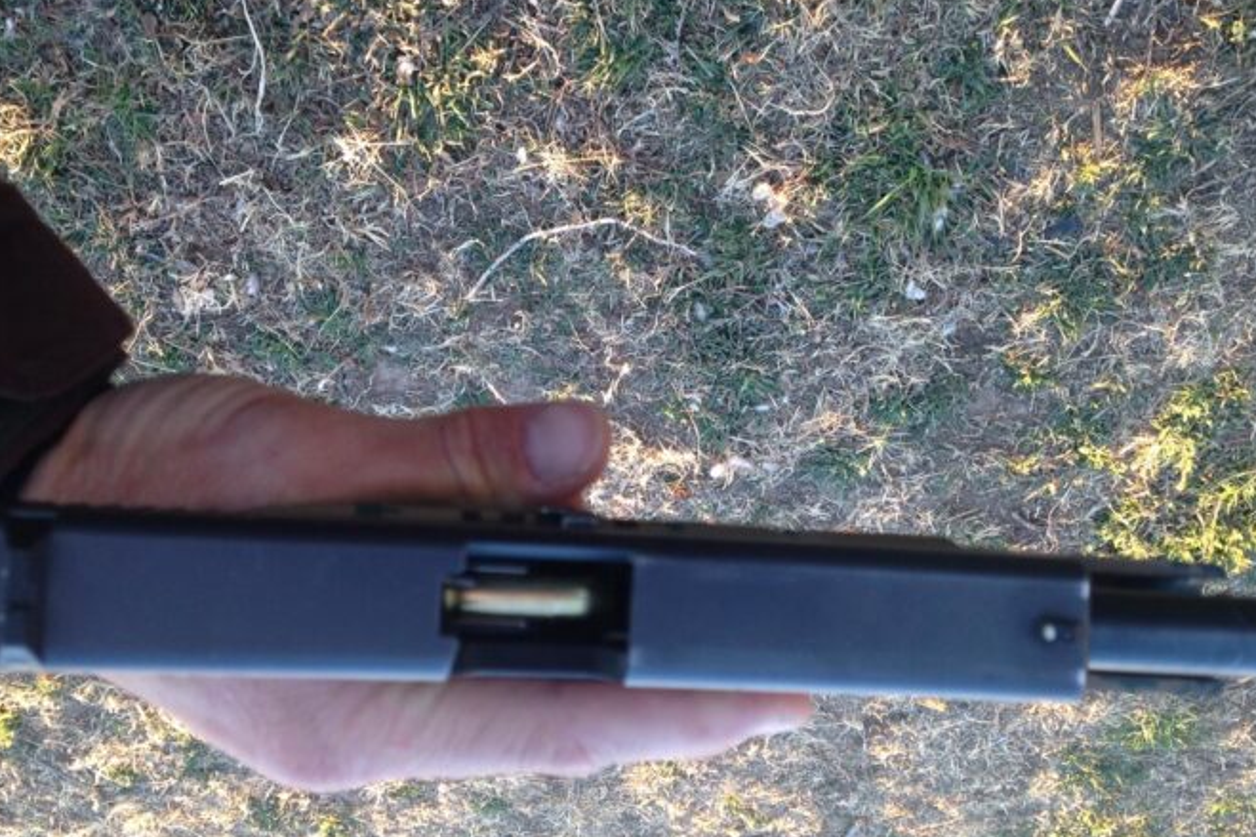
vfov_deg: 33.4
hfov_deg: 48.5
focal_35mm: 40
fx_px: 1395
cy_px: 444
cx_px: 633
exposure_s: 1/60
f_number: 2.4
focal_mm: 4.12
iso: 64
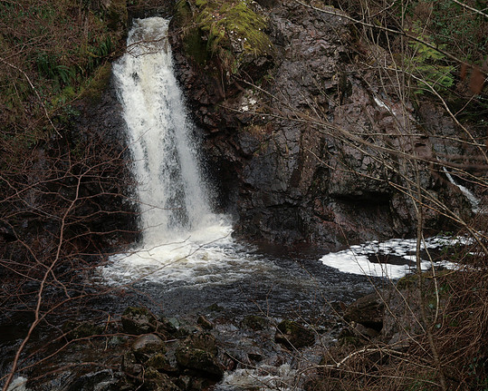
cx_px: 231
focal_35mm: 63
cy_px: 196
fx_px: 910
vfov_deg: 24.2
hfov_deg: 30.0
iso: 100
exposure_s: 1/200
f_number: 3.6
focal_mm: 30
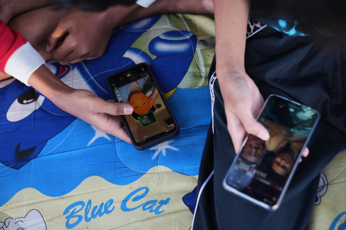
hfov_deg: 38.2
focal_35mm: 52
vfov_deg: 26.0
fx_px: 500
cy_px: 115
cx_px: 173
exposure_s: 1/200
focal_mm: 52
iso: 320
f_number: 2.8
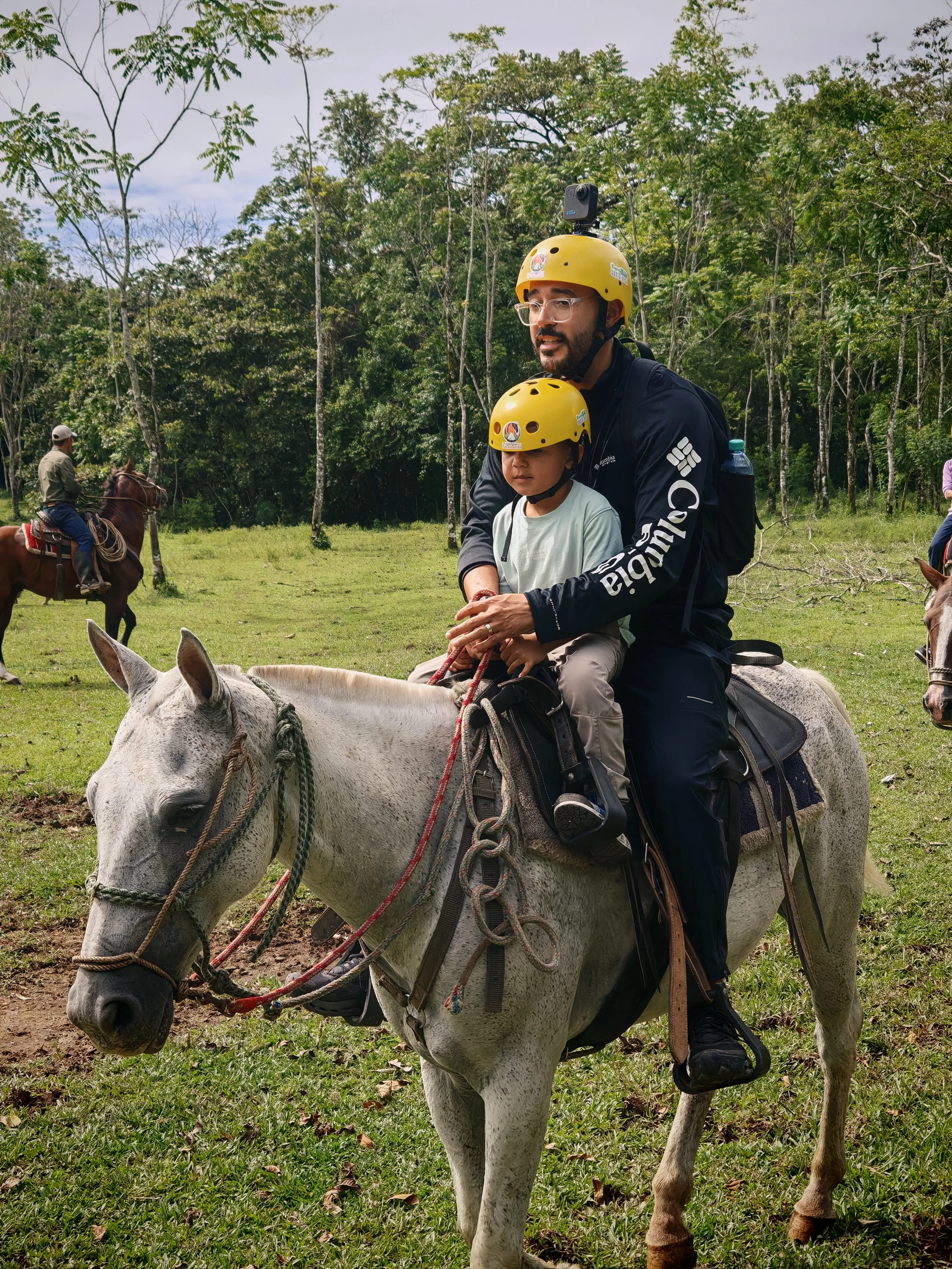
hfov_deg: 27.0
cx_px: 476
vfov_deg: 35.5
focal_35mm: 54
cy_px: 634
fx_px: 1980
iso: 50
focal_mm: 6.67
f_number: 1.9
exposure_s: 1/1600
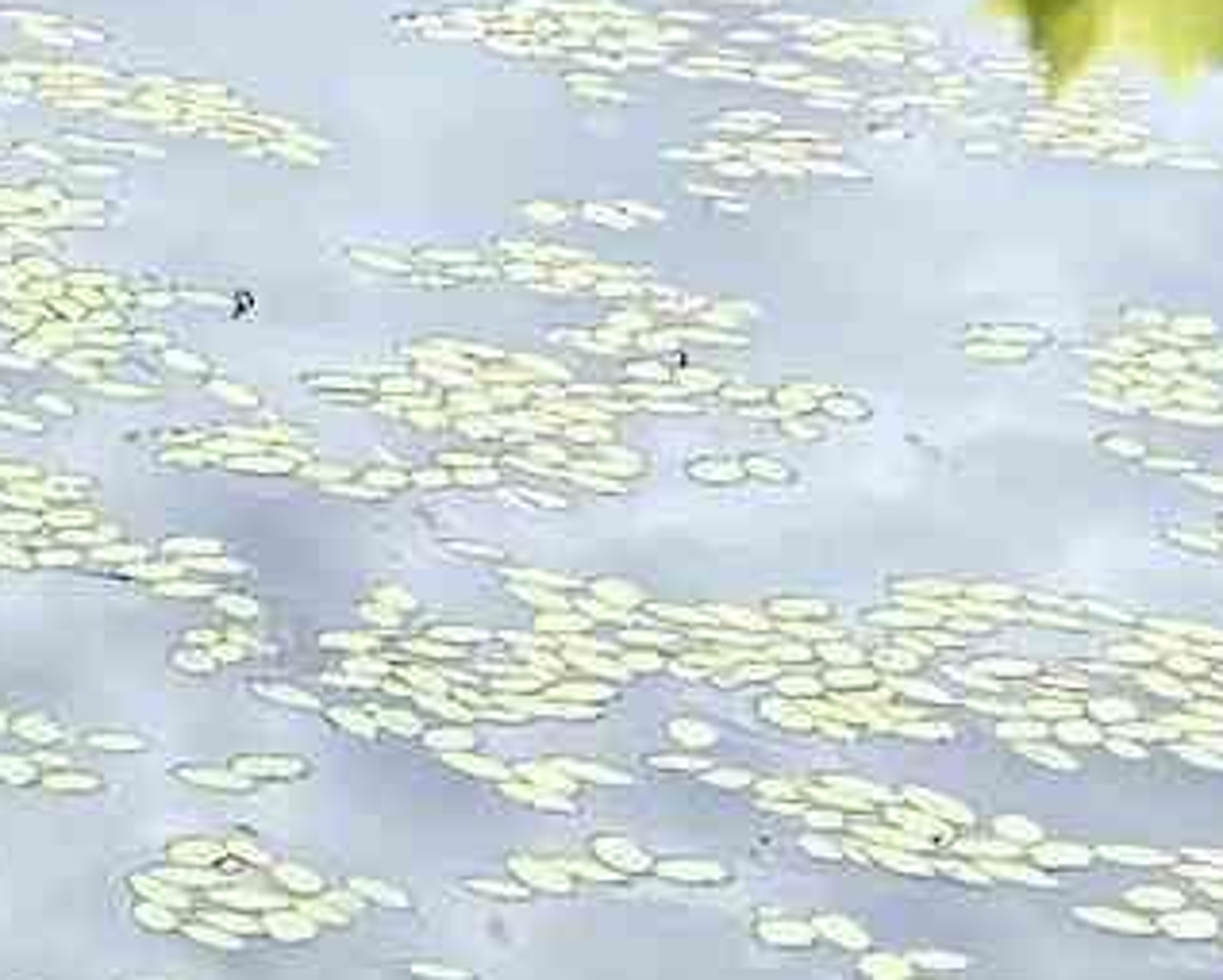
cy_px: -231
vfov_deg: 7.5
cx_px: -3281
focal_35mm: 204
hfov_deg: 7.4
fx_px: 7391
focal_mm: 5.96
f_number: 1.6
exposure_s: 1/1626
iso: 50
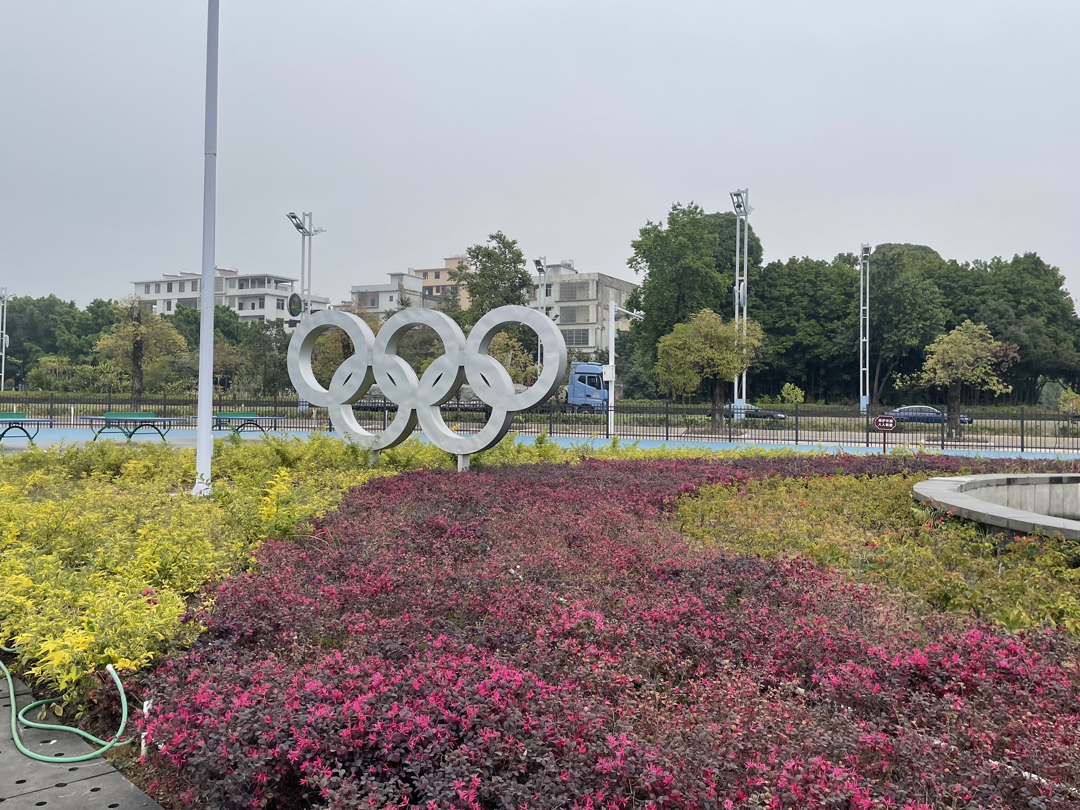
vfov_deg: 49.7
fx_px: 874
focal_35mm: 28
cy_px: 387
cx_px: 572
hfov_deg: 63.4
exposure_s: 1/1642
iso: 32
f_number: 1.6
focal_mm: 4.2
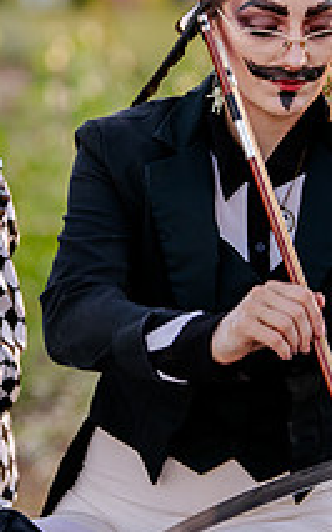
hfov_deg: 3.7
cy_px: 145
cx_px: 73
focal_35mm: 354
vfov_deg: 5.9
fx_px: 5128
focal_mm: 120
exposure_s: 1/250
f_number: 2.8
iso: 200
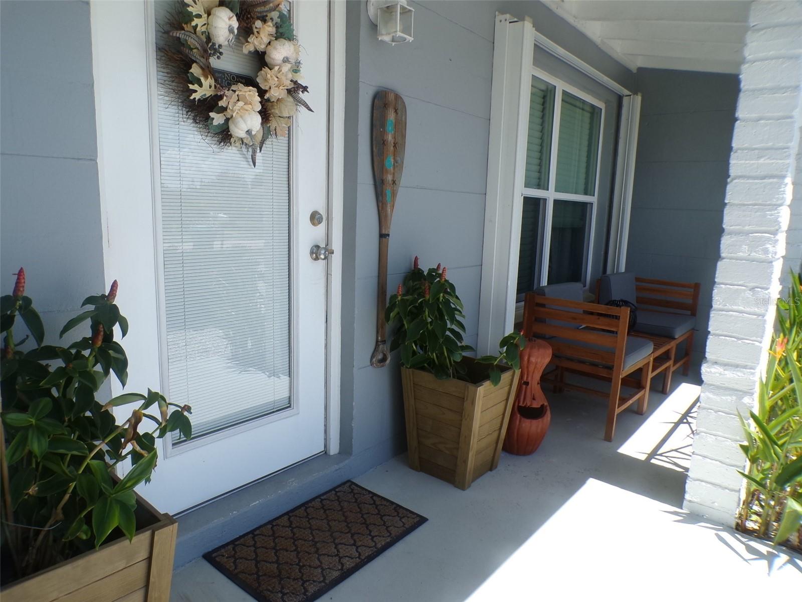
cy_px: 301
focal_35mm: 24
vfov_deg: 56.8
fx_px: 556
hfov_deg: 71.6
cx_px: 401
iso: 100
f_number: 4.4
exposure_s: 1/320
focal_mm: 4.3
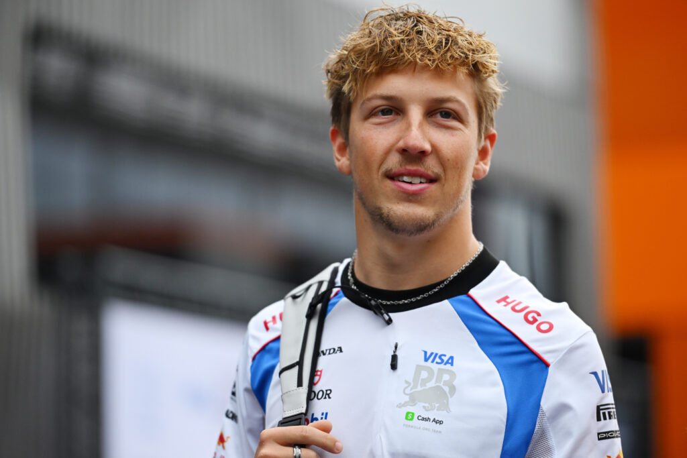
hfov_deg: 10.3
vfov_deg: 6.9
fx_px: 3817
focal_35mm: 200
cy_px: 229
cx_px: 344
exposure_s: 1/2000
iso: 800
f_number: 2.8
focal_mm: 200
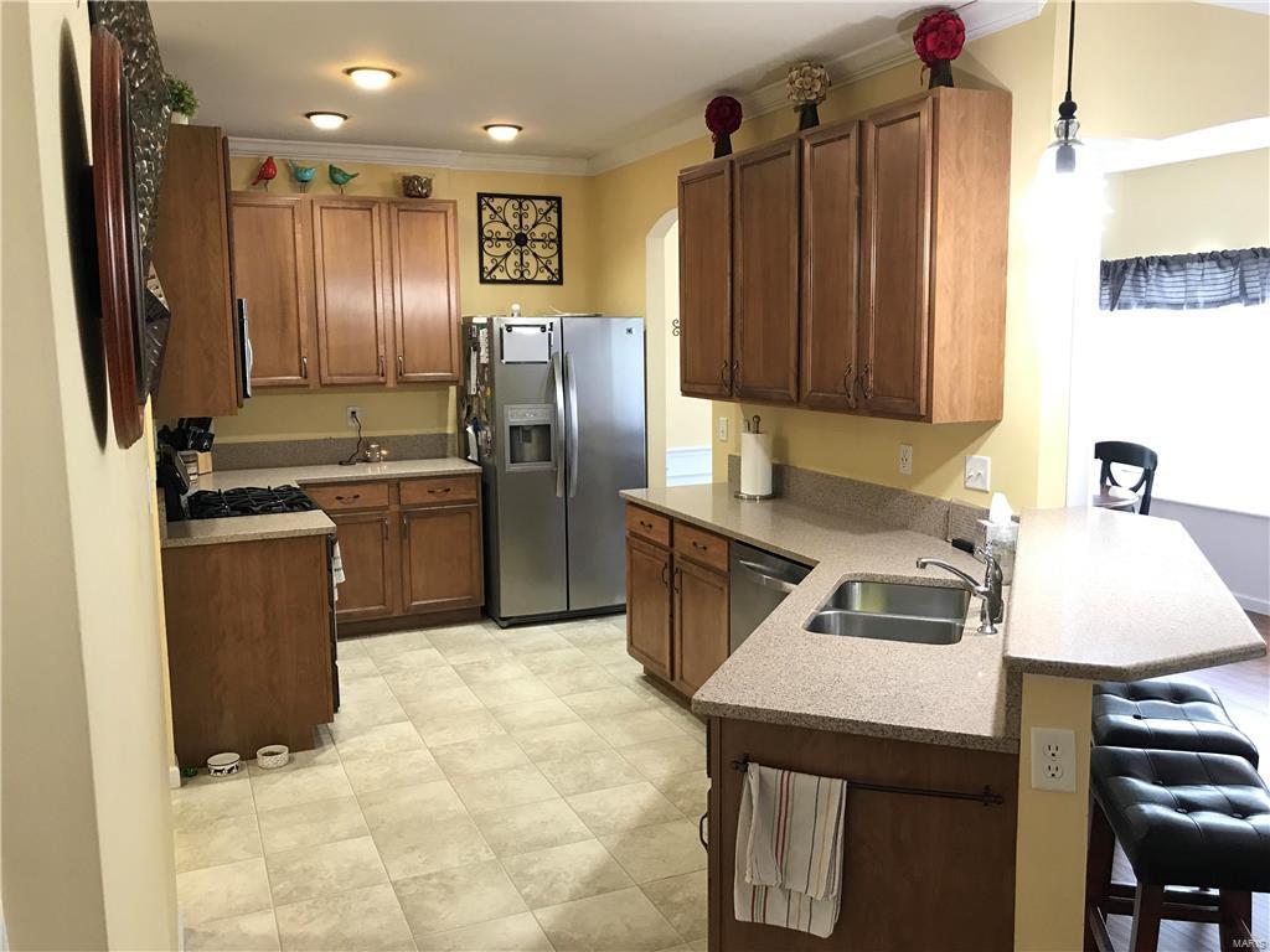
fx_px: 1027
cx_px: 635
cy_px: 476
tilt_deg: -8.4
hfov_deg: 63.4
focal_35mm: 28
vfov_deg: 49.7
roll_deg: +0.4
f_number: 1.8
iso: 40
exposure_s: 1/15
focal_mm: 3.99
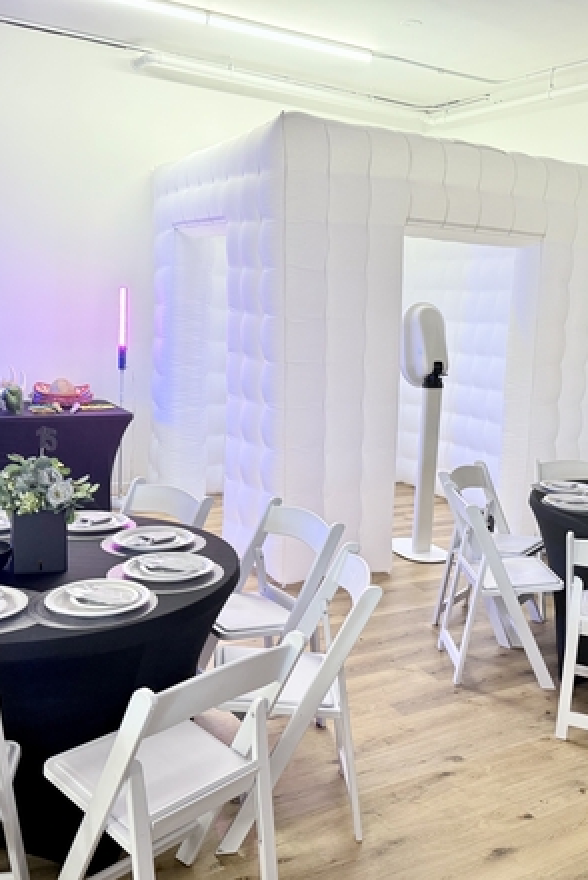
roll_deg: -3.0
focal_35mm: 34
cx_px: 366
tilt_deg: -9.1
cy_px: 442
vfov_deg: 55.8
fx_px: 832
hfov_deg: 38.7
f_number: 1.78
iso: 250
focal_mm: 6.76
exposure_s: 1/60
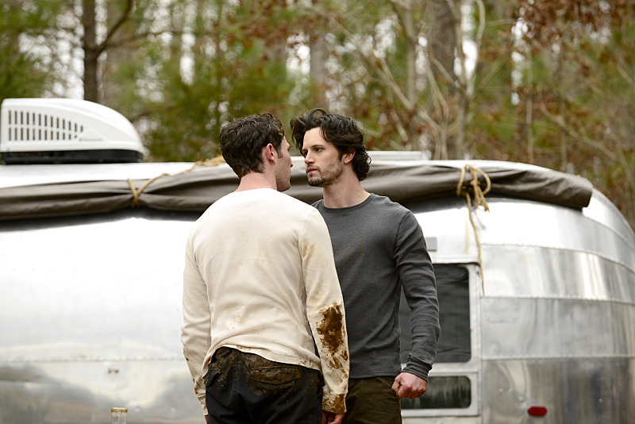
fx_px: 3529
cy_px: 212
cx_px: 318
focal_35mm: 200
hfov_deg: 10.3
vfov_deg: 6.9
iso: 640
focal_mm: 200
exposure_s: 1/400
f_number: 5
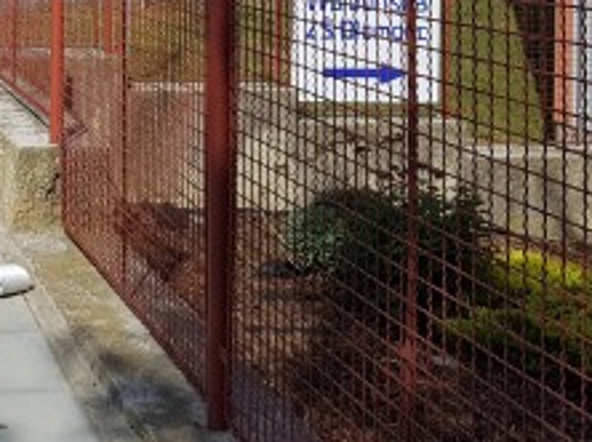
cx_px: -77
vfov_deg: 18.0
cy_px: -176
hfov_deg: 24.1
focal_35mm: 75
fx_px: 1281
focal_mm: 4.2
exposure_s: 1/2864
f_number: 1.7
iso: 40
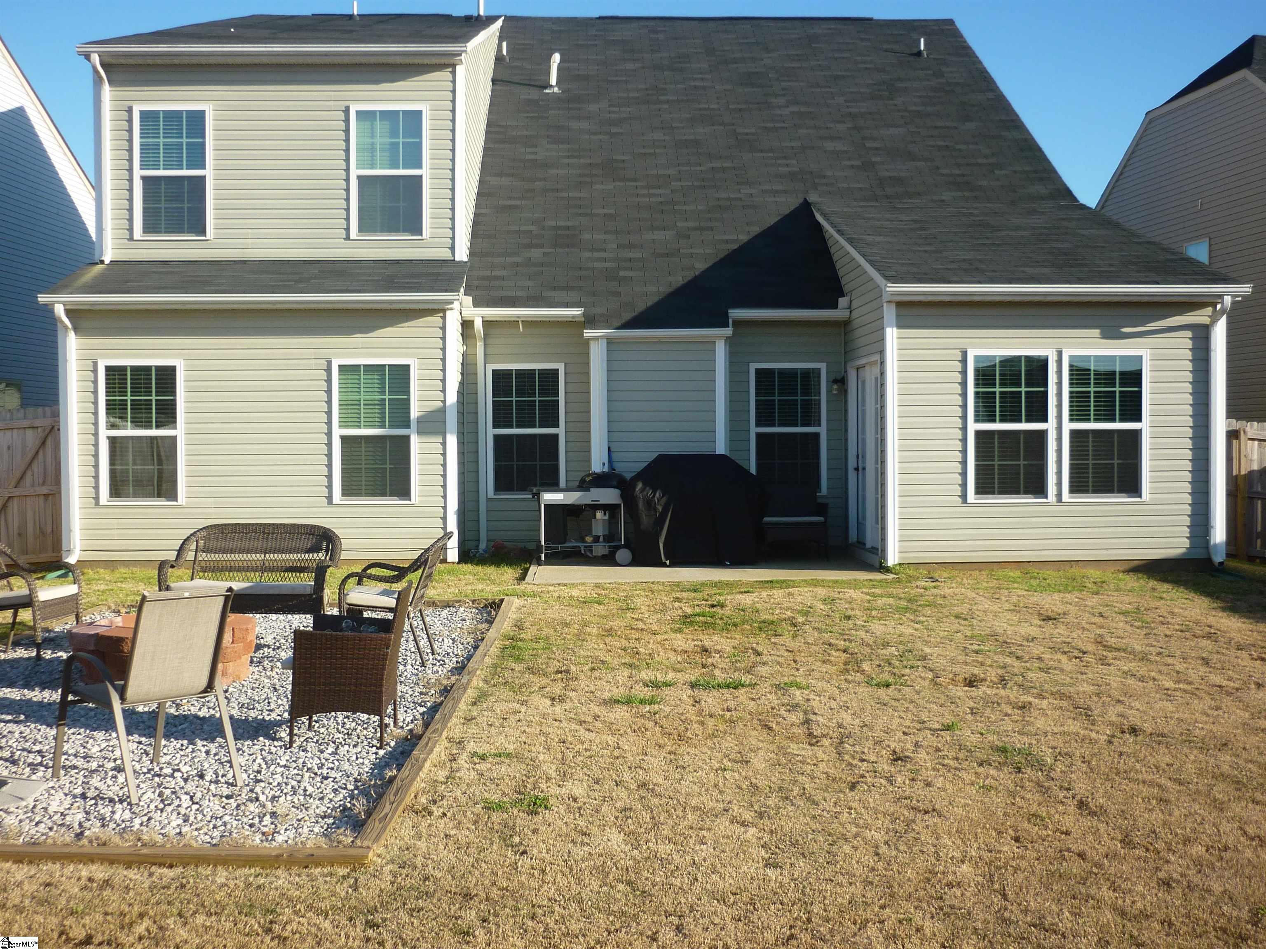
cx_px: 633
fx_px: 1426
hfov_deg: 47.9
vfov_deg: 36.8
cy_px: 474
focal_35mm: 39
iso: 80
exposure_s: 1/640
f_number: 3
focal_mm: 6.4
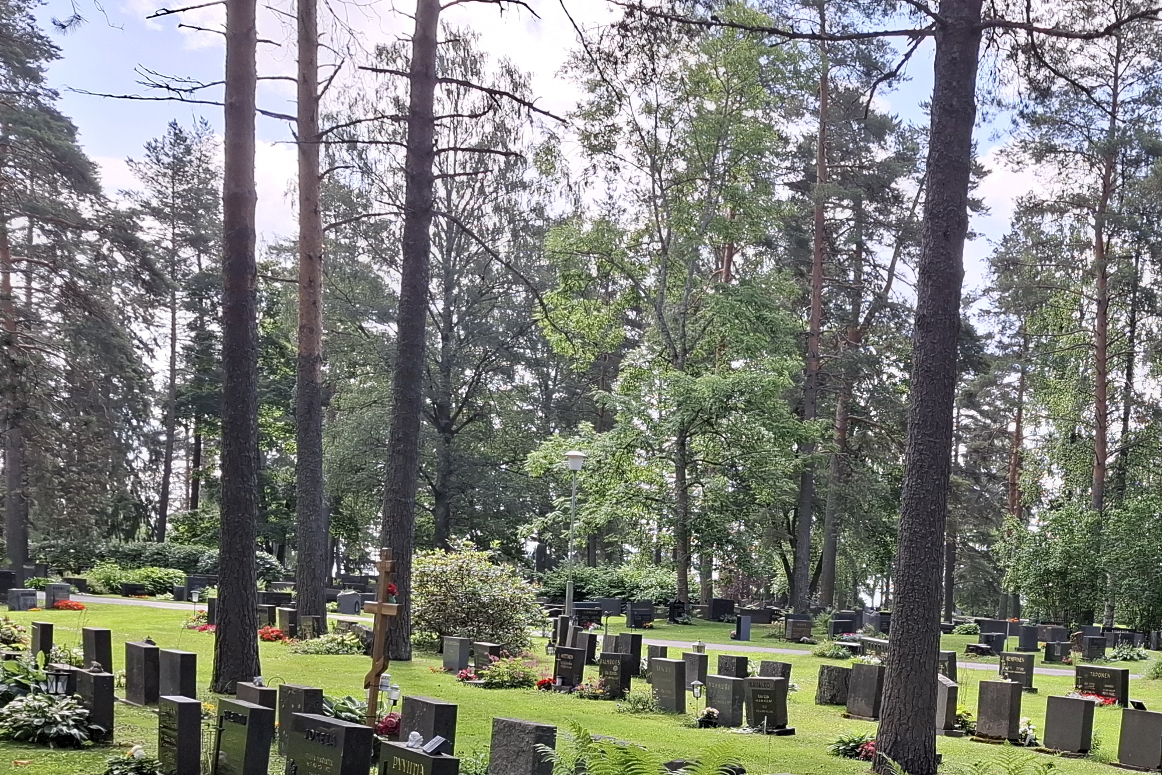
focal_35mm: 49
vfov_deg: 26.3
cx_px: 928
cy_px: 745
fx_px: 1581
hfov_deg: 38.8
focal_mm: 5.54
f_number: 1.8
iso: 50
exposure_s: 1/294
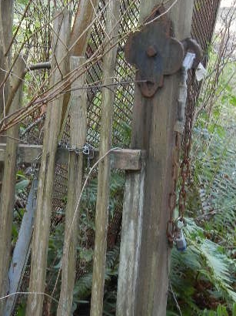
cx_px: 55
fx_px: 682
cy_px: 131
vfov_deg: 26.0
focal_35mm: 75
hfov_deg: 19.5
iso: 160
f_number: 3.5
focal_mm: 5.4
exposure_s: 1/34.5
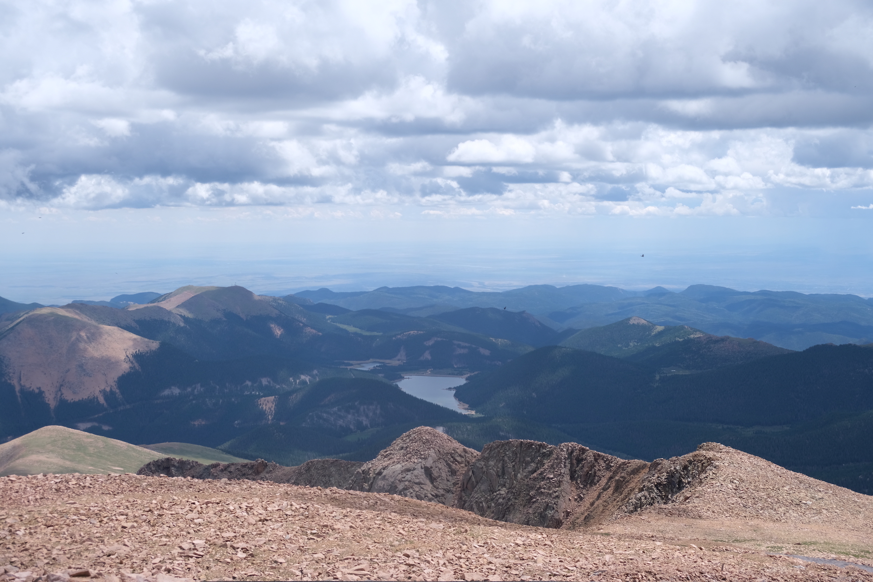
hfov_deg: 40.3
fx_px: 1188
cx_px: 436
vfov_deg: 27.5
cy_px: 291
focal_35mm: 49
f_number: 5.6
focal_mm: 32.6
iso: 160
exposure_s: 1/850
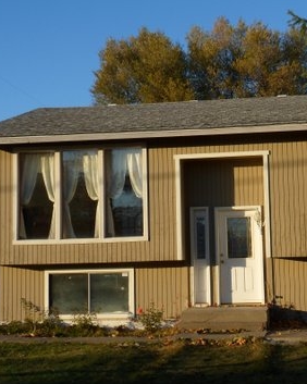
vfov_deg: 27.5
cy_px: 194
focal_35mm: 69
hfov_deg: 22.0
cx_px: 229
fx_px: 784
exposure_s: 1/350
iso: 80
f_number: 4.3
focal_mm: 8.1
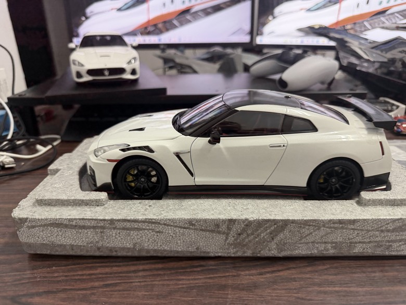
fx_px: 281
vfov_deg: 56.8
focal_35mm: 24
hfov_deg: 71.6
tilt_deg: -23.4
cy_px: 152
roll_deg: +1.1
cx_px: 203
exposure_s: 1/60
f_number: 1.78
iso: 200
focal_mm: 6.76
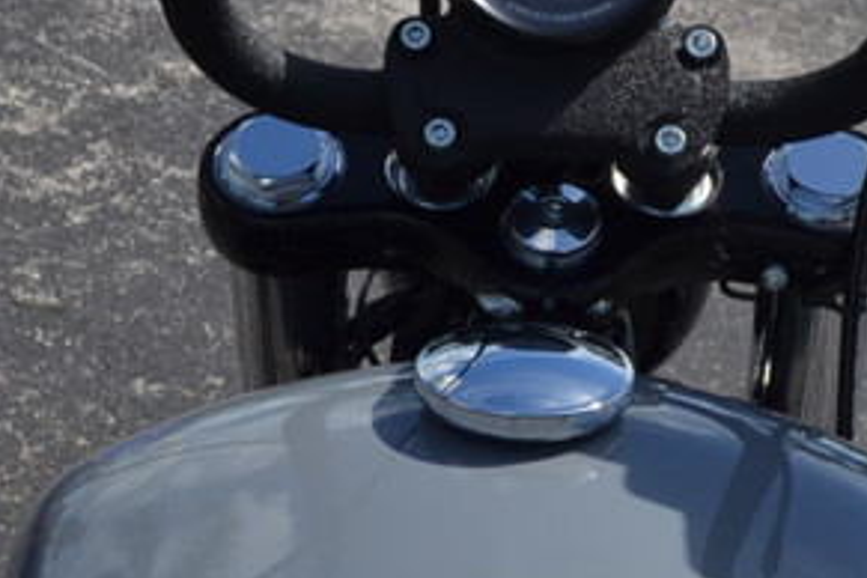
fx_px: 3275
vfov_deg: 10.0
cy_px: 489
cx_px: 587
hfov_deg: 15.0
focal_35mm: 136
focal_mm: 22
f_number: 9
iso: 100
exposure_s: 1/320
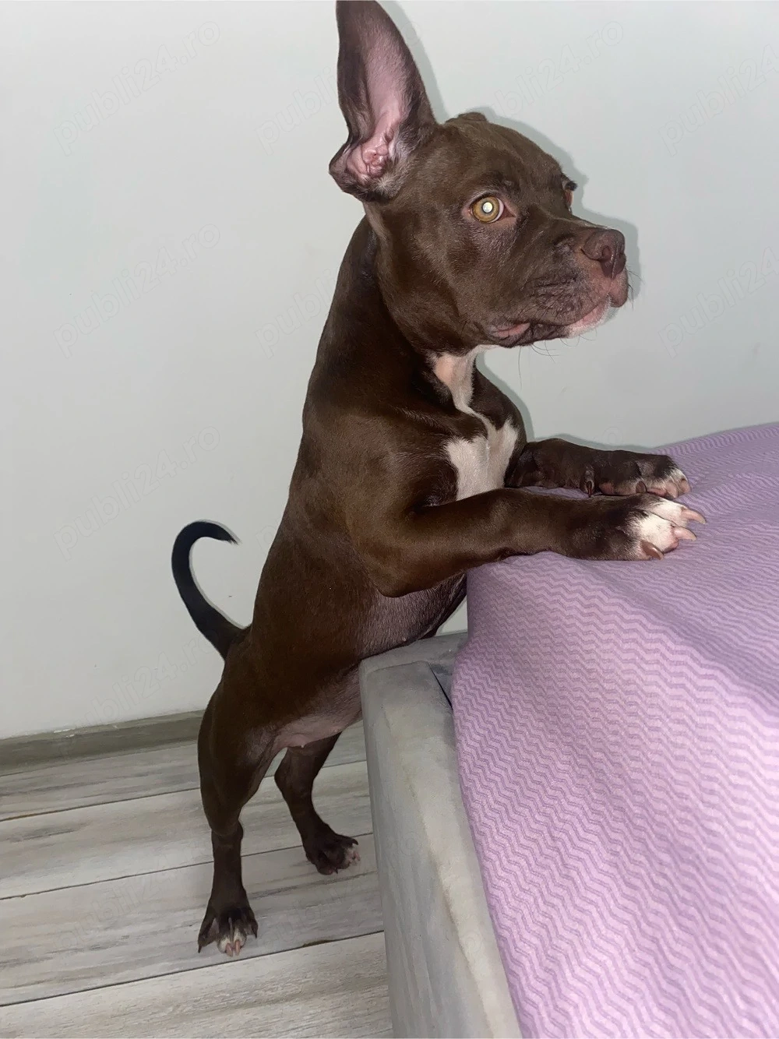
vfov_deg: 67.3
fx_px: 780
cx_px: 390
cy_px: 520
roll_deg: +5.7
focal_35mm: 26
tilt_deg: -16.0
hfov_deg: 53.0
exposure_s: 1/33
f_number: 1.8
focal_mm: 4.25
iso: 50
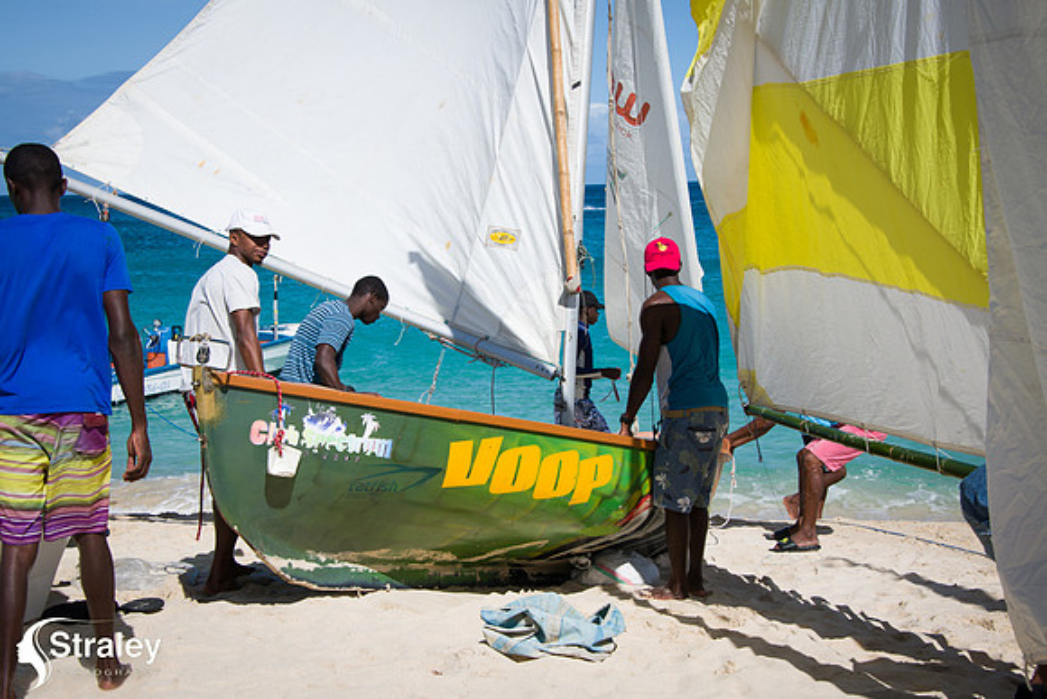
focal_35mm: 62
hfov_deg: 32.4
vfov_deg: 21.9
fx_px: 1804
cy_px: 350
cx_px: 524
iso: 64
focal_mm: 62
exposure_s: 1/320
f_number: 9
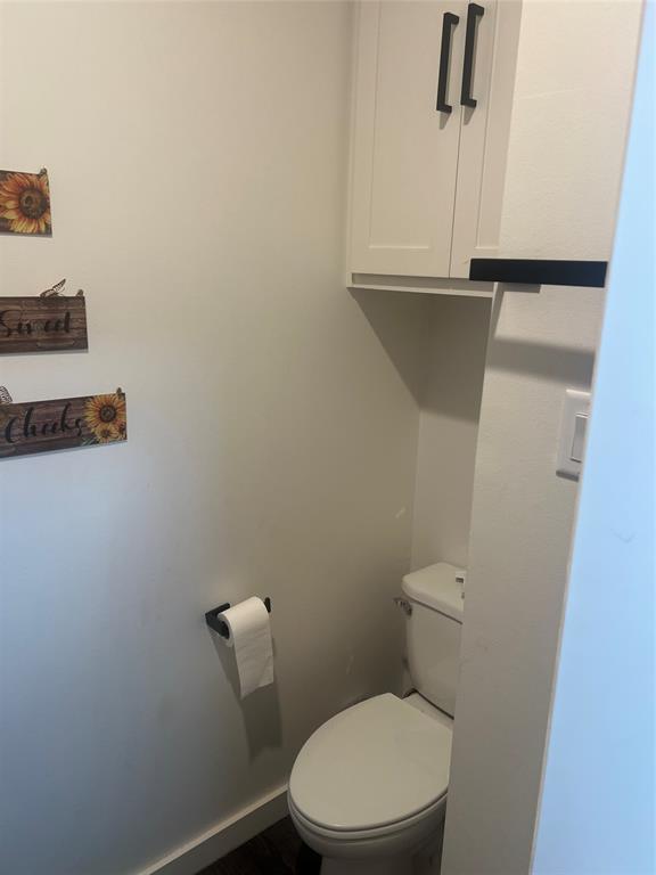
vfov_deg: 67.3
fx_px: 657
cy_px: 438
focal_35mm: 26
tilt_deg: -13.7
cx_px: 328
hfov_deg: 53.1
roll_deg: -3.8
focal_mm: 5.7
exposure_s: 1/60
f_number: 1.5
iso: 64
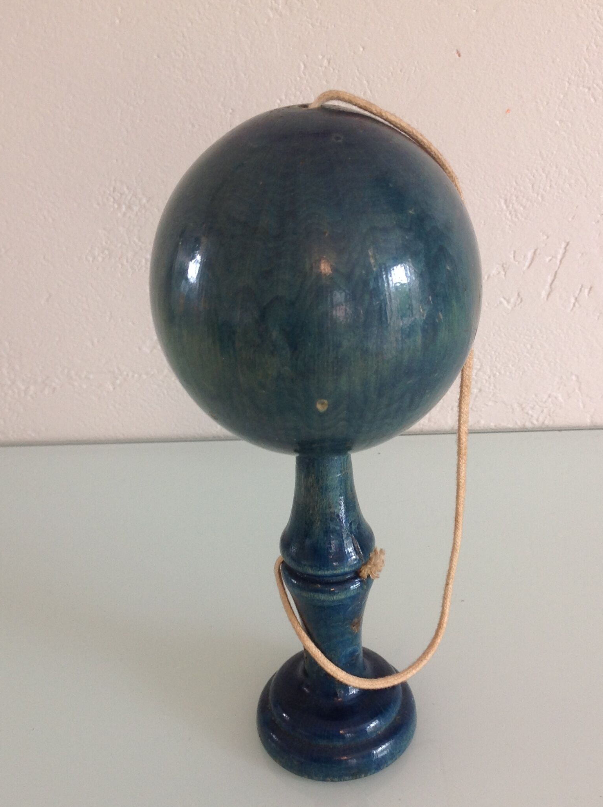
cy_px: 448
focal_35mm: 44
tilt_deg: -29.3
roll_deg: +4.9
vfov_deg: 42.9
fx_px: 1025
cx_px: 333
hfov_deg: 32.8
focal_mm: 4.28
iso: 50
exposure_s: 1/15
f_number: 2.4
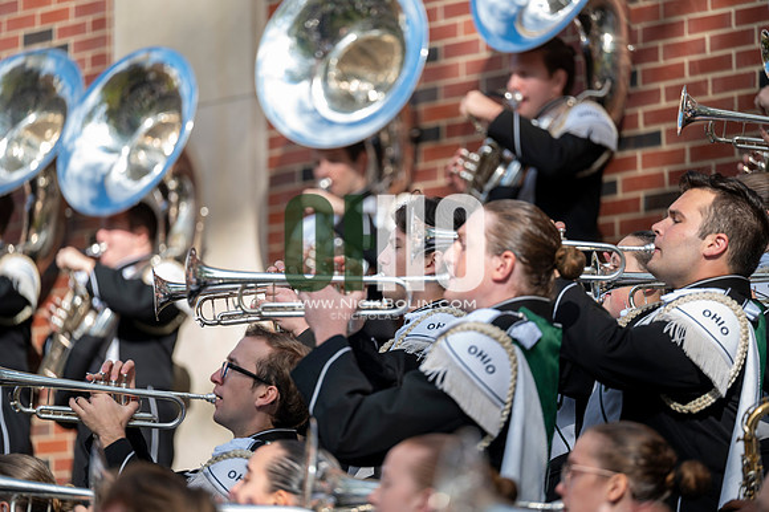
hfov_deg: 10.3
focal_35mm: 200
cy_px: 256
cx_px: 384
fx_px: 4270
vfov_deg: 6.9
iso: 64
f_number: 2.8
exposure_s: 1/500
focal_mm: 200
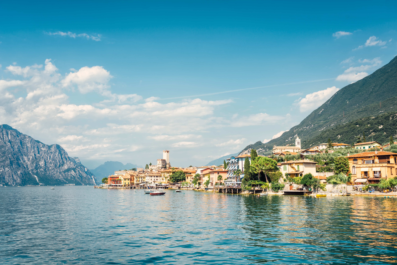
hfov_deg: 54.4
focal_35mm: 35
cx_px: 198
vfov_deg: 37.9
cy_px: 132
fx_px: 386
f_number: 8
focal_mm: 35
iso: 100
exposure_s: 1/500
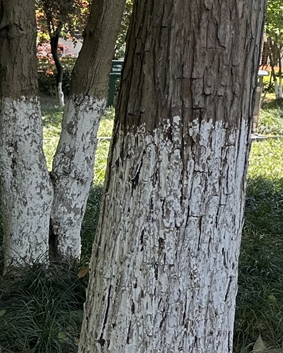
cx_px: 535
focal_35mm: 88
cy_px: -132
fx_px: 921
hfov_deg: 14.8
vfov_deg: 19.6
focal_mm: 6.86
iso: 80
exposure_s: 1/398
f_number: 1.78
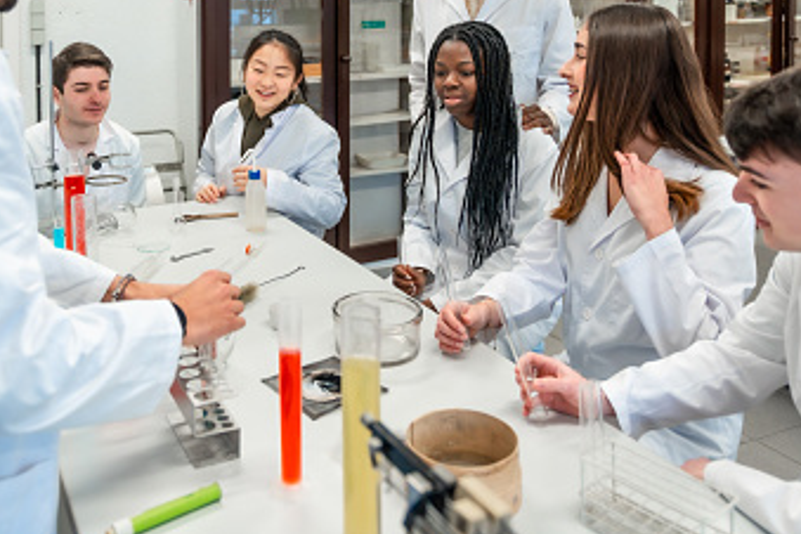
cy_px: 176
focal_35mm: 36
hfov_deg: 53.0
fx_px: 801
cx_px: 356
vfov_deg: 36.5
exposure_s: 1/250
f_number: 2.8
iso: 1000
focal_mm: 24
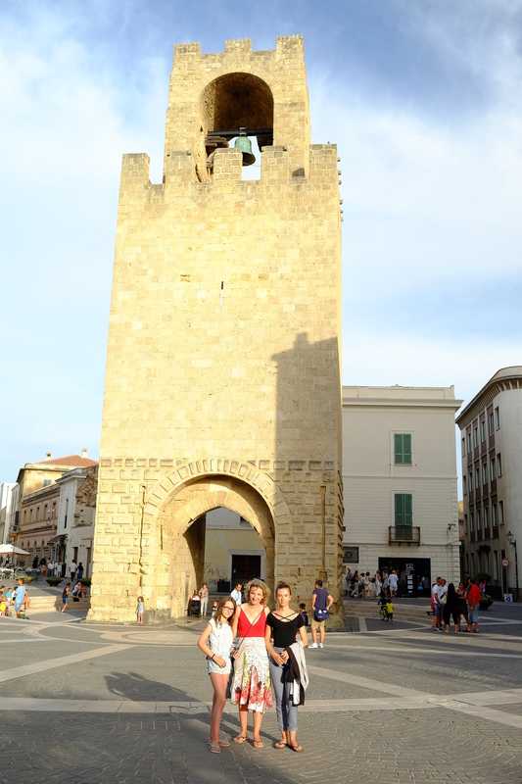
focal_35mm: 35
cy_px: 392
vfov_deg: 54.4
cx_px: 261
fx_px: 762
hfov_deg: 37.8
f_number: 8
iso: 200
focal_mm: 23
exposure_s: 1/58
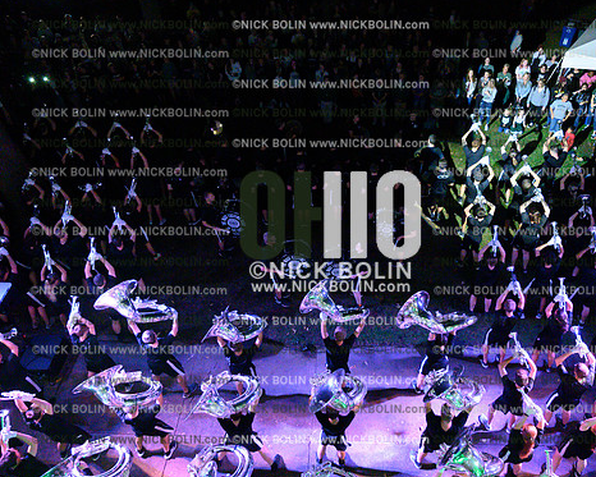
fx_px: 494
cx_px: 330
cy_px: 231
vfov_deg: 51.5
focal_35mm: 28
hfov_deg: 62.0
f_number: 4
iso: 51200
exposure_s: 1/500
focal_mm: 24
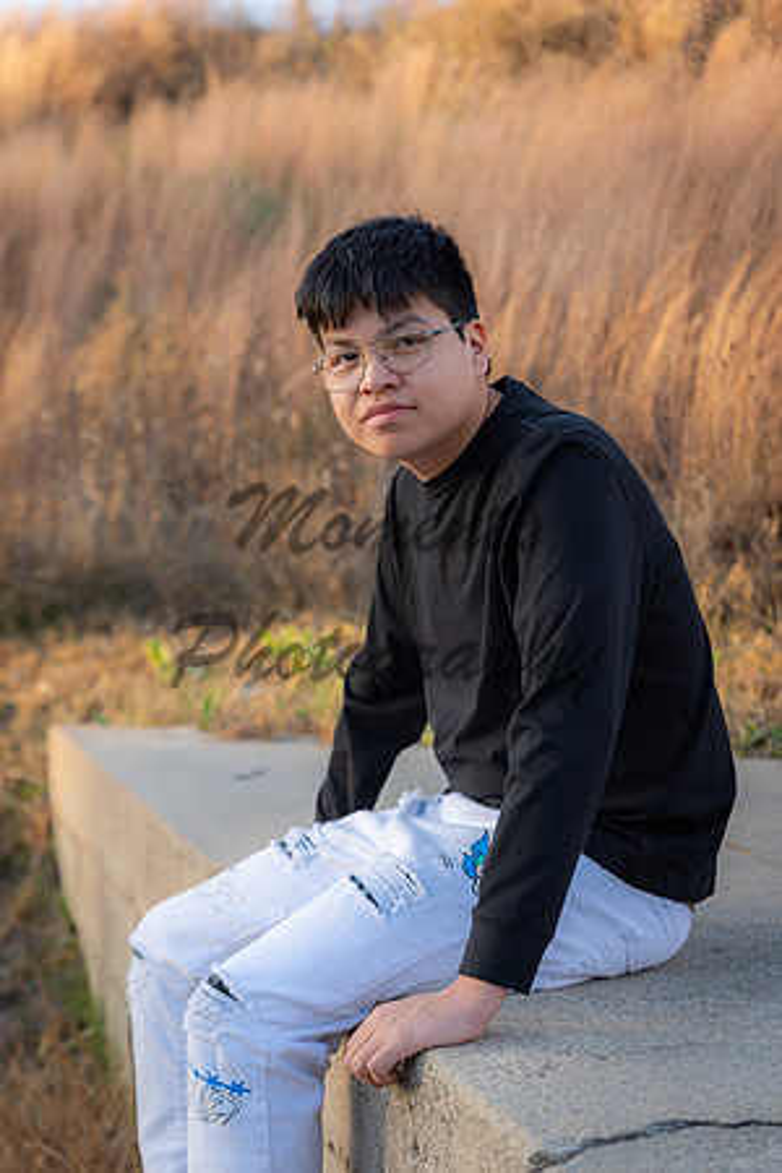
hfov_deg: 21.9
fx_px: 2020
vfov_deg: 32.4
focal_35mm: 62
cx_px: 391
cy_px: 586
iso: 31
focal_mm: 62
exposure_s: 1/125
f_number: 3.2
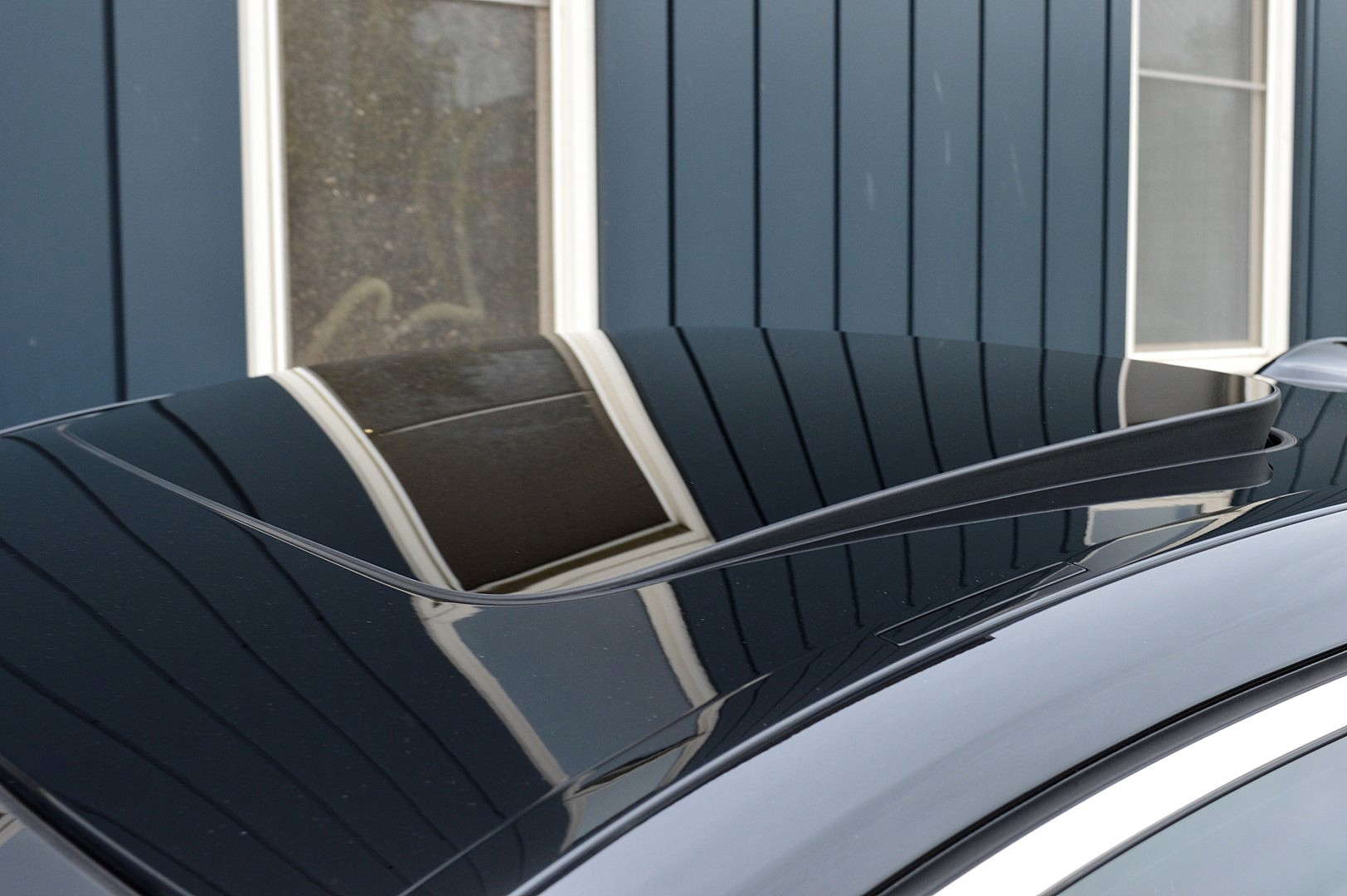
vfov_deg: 34.2
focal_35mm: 39
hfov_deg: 49.6
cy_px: 448
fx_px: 1458
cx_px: 674
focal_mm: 26
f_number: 8
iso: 400
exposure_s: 1/80
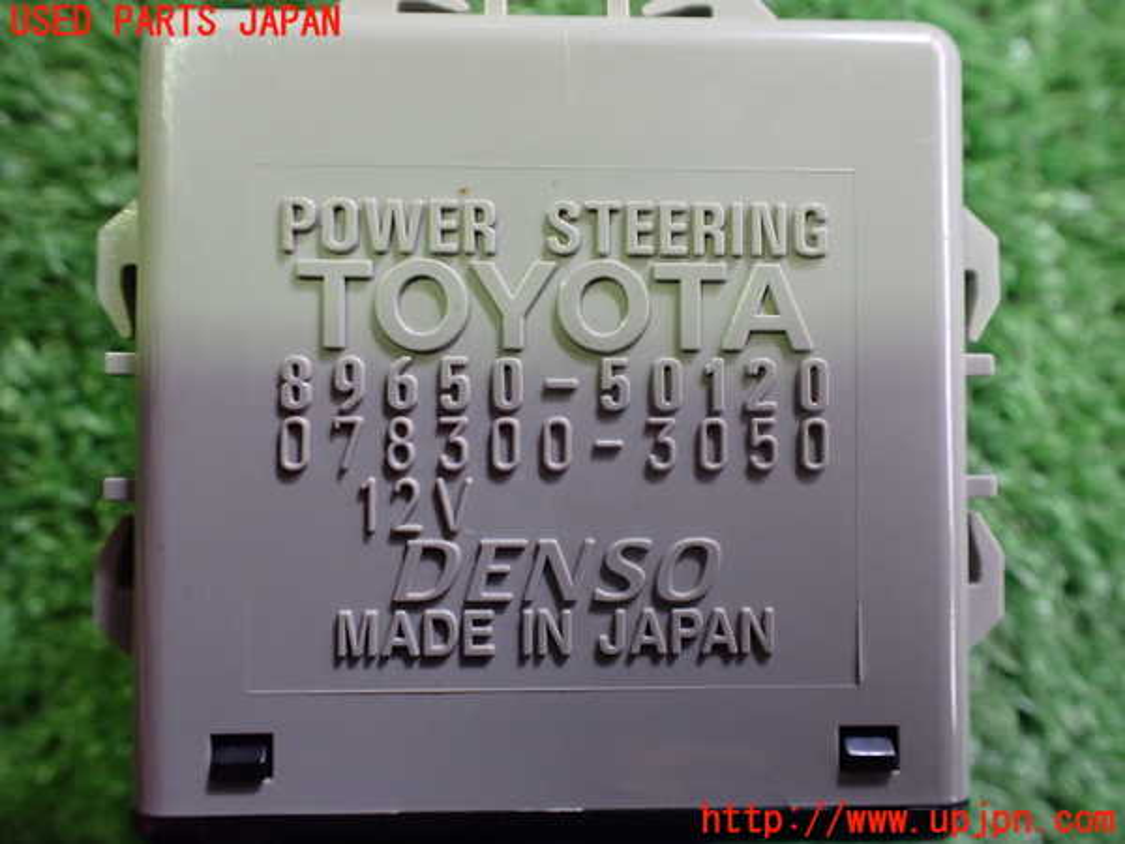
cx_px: 562
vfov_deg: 46.8
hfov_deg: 60.0
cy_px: 422
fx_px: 975
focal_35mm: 30
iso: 800
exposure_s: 1/80
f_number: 2.3
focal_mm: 5.4
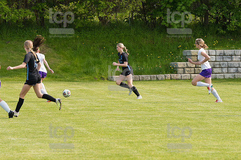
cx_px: 120
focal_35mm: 300
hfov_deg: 6.9
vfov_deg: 4.6
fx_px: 2007
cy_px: 80
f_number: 5.6
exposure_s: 1/2000
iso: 800
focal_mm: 200
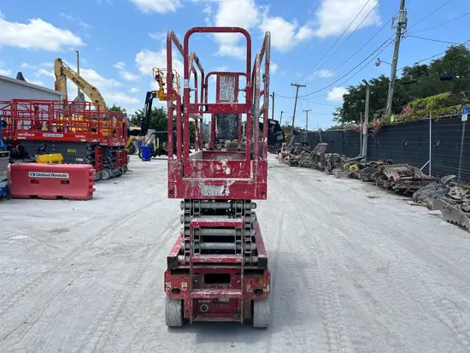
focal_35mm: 26
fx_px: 353
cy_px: 176
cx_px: 235
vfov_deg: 53.1
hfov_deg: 67.3
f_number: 1.6
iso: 50
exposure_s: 1/3311
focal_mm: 5.1
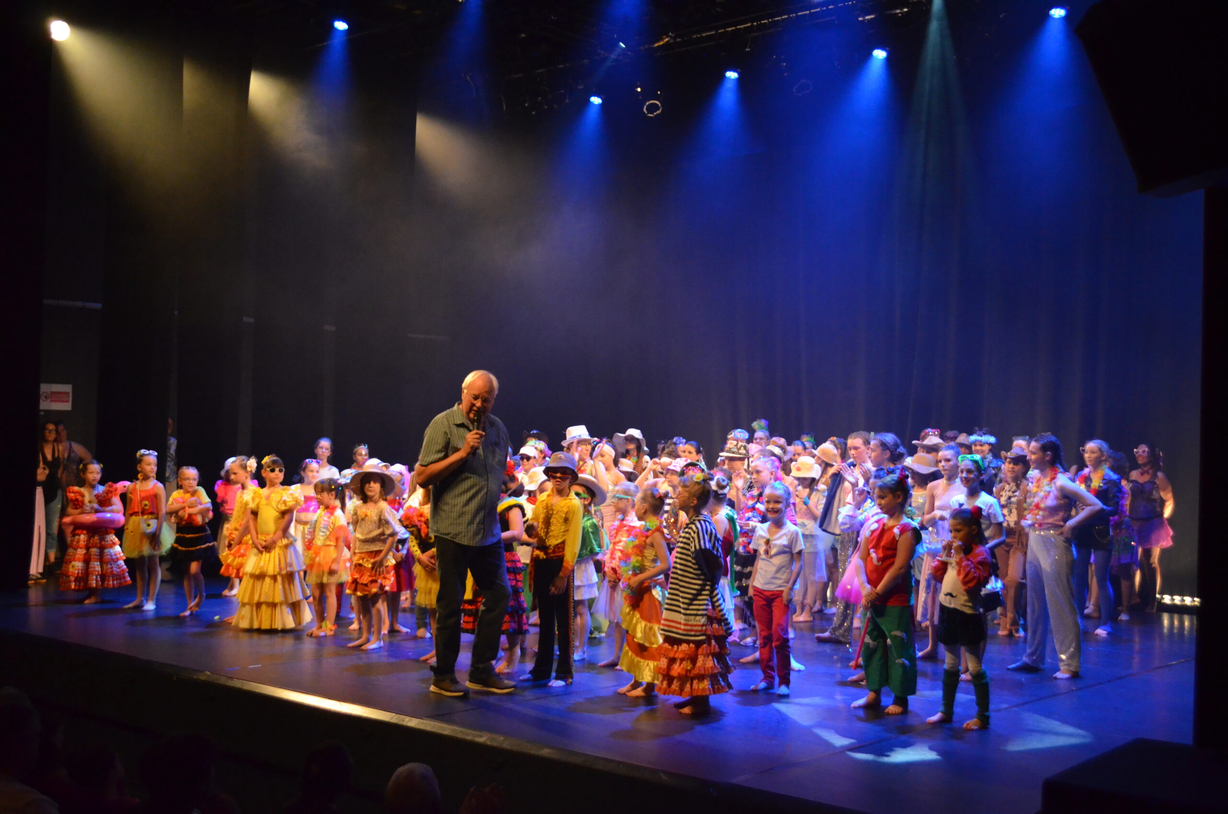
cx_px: 614
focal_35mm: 42
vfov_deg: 31.8
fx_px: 1430
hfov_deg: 46.5
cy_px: 407
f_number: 4.5
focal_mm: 28
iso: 3200
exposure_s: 1/125
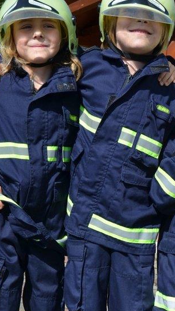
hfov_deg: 17.2
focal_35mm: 70
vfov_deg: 29.5
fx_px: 577
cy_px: 244
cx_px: 117
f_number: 8
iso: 100
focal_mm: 24
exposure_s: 1/250
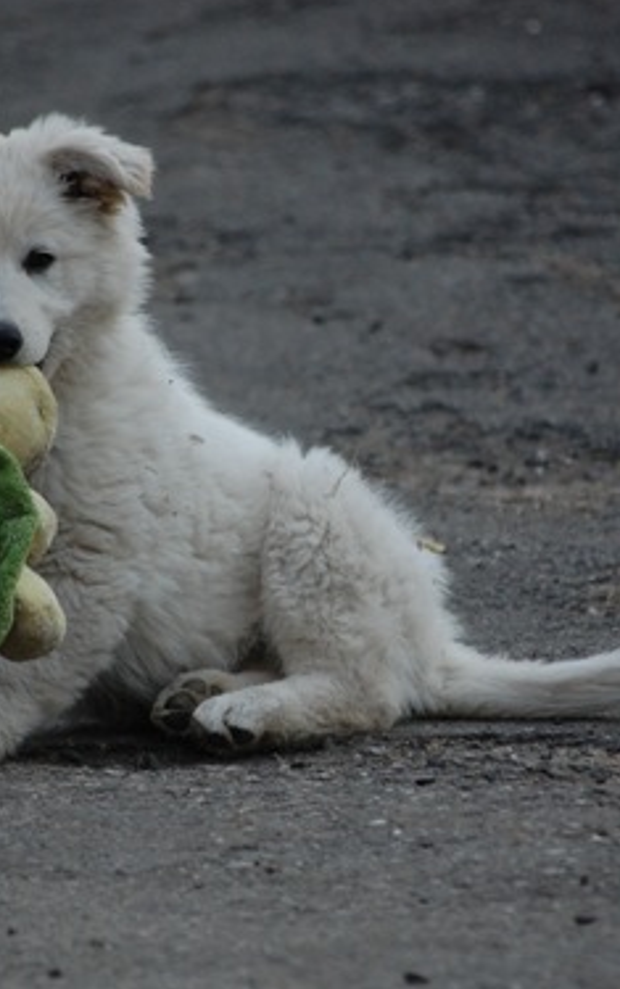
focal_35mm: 521
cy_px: 546
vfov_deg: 4.0
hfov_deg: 2.5
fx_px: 14058
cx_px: 201
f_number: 5.6
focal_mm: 200
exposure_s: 1/500
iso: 720
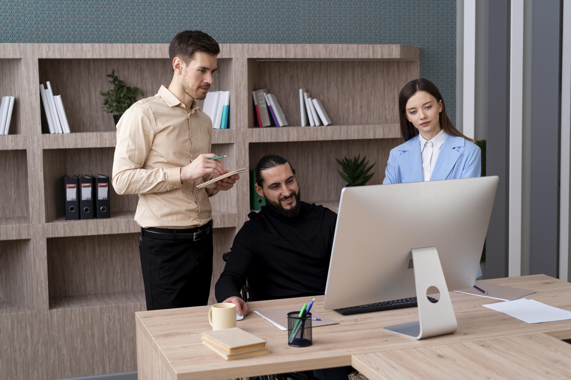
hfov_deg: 36.2
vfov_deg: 24.6
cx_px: 286
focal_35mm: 55
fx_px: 872
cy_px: 190
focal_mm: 55
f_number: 2.8
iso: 125
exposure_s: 1/250
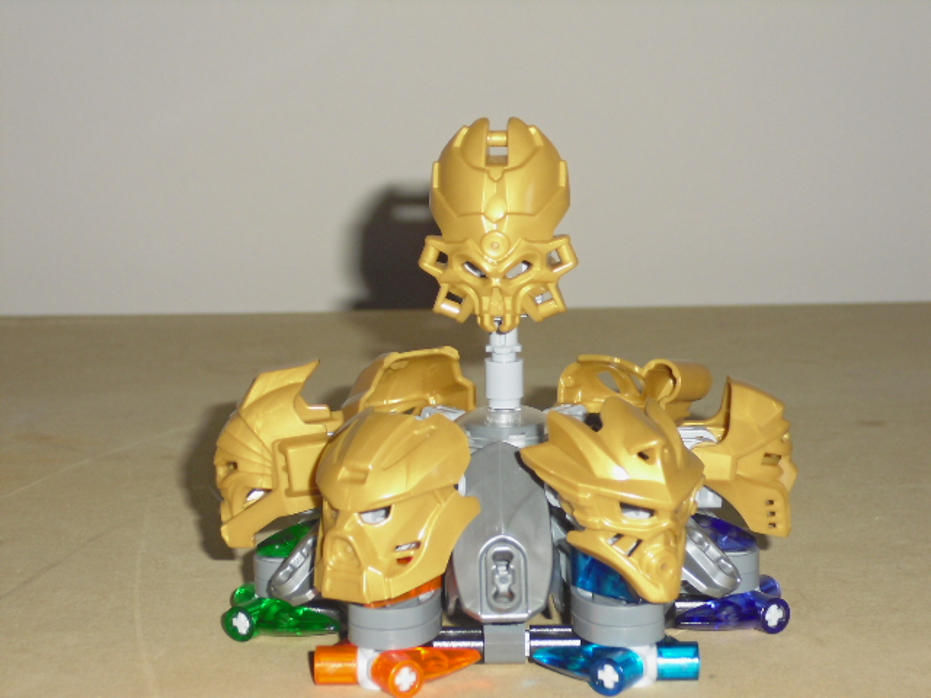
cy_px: 349
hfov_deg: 18.7
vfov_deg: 14.1
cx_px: 466
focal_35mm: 105
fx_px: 2824
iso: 200
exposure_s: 1/60
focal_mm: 18.9
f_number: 5.6
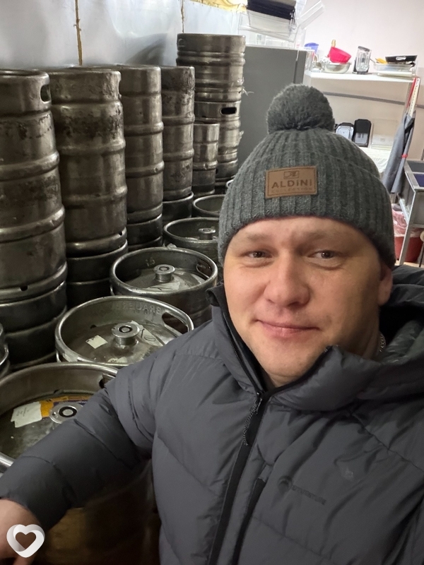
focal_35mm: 30
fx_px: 490
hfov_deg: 46.8
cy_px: 282
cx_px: 212
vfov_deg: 60.0
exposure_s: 1/14
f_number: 1.9
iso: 1000
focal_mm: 2.71
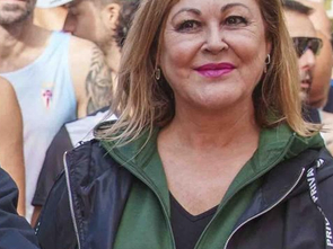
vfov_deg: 6.7
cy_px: 366
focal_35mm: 219
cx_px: -408
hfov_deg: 8.4
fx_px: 2106
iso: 200
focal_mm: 28
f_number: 2.8
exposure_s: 1/640
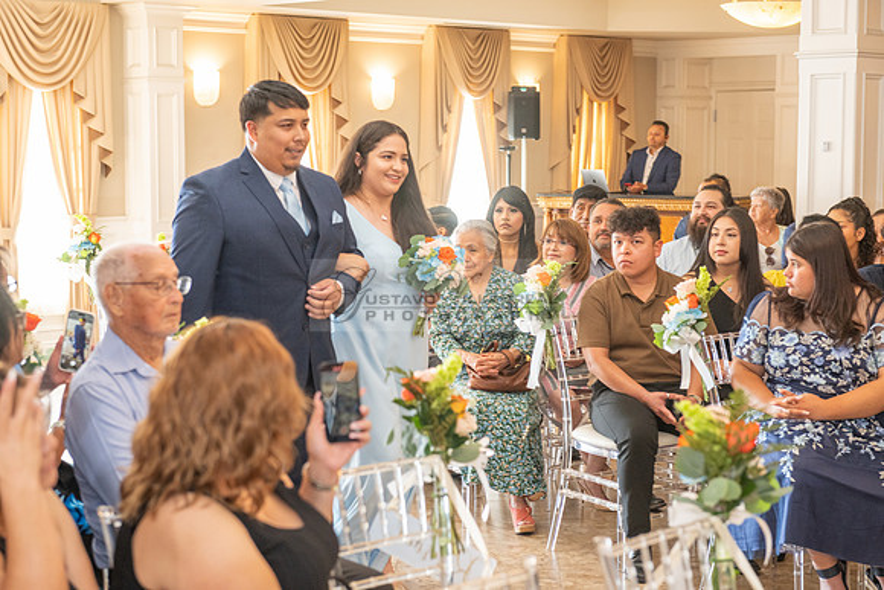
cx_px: 442
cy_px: 295
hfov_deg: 30.5
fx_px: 1621
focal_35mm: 66
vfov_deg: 20.6
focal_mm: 66
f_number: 4.5
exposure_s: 1/200
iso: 1250
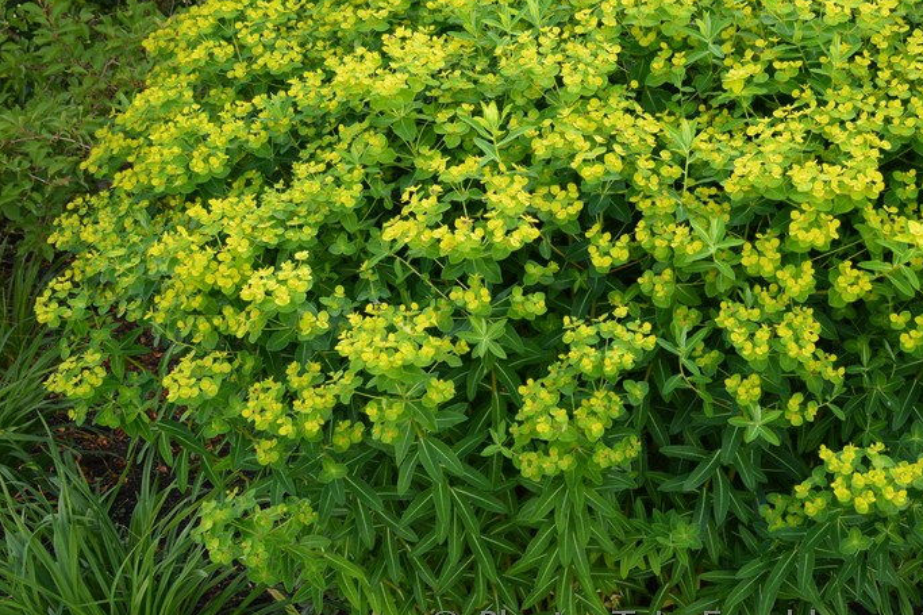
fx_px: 1384
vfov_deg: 25.0
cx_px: 626
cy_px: 257
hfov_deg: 36.4
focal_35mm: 54
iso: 220
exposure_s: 1/125
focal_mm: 24
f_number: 5.6
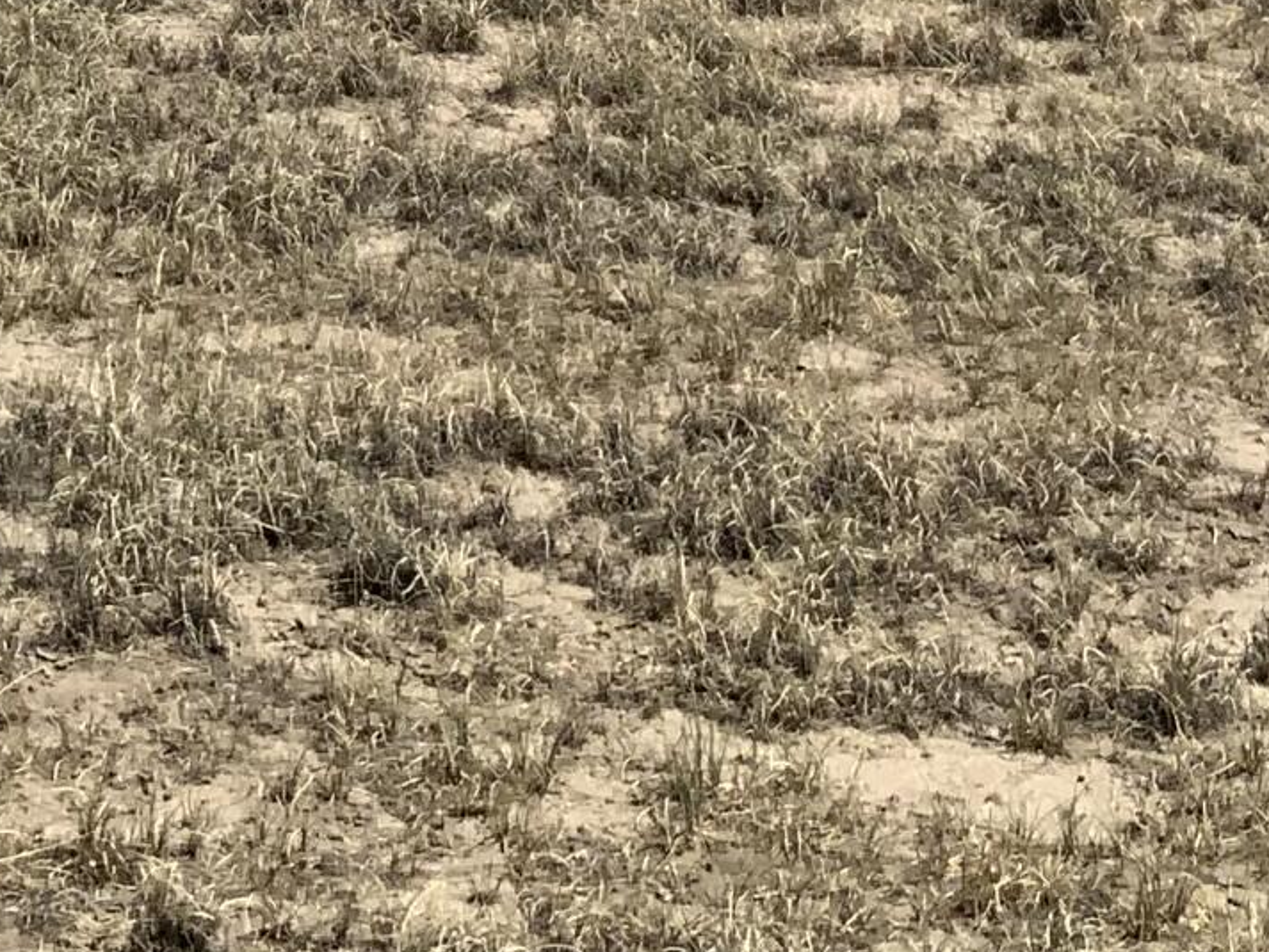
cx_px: 137
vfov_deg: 11.0
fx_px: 4473
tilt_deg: +0.9
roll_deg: +0.3
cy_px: -1009
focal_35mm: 122
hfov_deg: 16.0
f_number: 1.8
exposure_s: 1/3534
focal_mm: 3
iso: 20
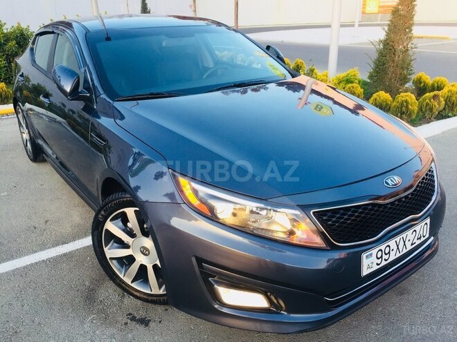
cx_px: 228
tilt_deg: -22.2
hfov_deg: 61.7
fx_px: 383
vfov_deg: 48.2
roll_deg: +1.6
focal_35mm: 29
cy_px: 171
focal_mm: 4.15
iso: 32
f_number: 2.2
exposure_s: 1/50
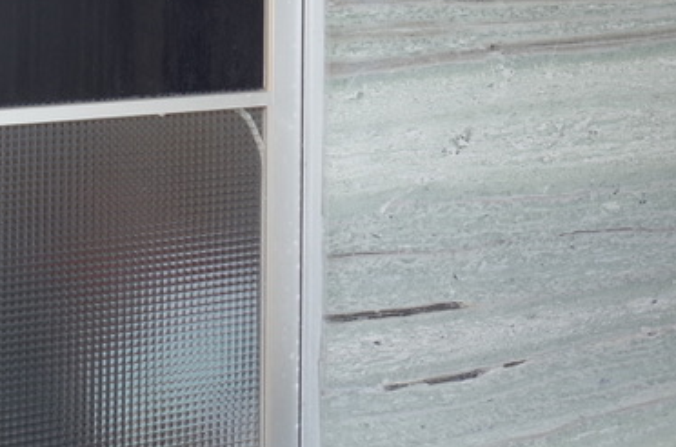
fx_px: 1536
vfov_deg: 15.4
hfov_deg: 24.5
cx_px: 515
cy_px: -199
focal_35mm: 82
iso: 200
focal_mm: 18.3
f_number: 3.5
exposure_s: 1/40
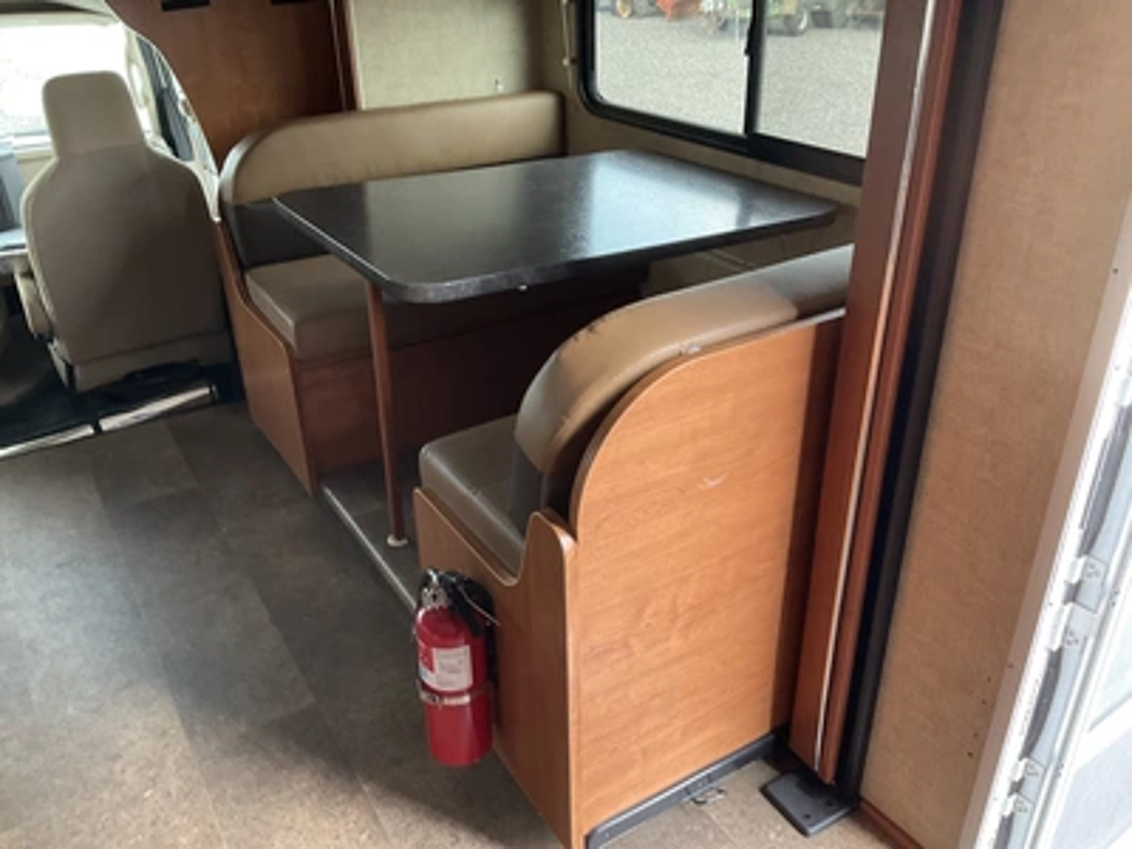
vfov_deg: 48.2
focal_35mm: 29
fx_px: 948
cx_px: 566
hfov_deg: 61.7
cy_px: 424
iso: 64
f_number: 1.8
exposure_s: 1/72
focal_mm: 3
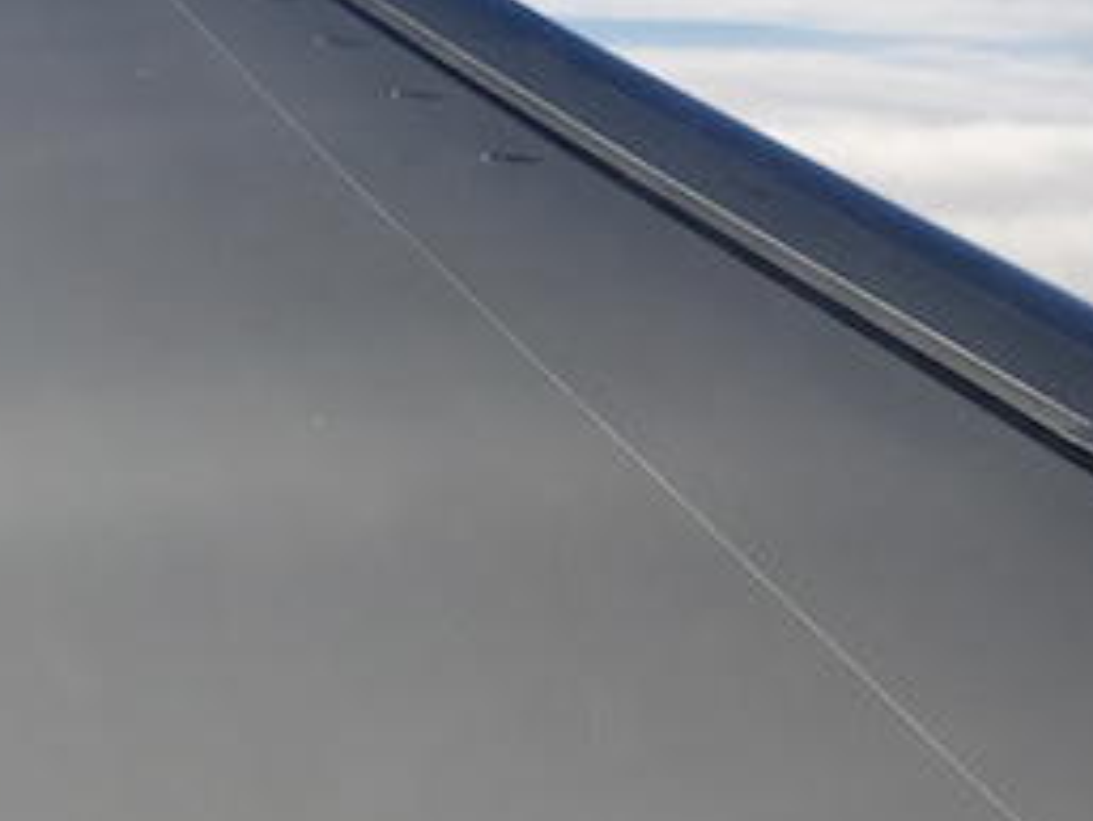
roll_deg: -1.4
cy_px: 91
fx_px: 2496
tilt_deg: -7.7
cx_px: 876
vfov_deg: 18.4
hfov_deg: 24.3
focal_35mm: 79
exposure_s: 1/1647
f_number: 2.2
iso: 32
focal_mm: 4.15
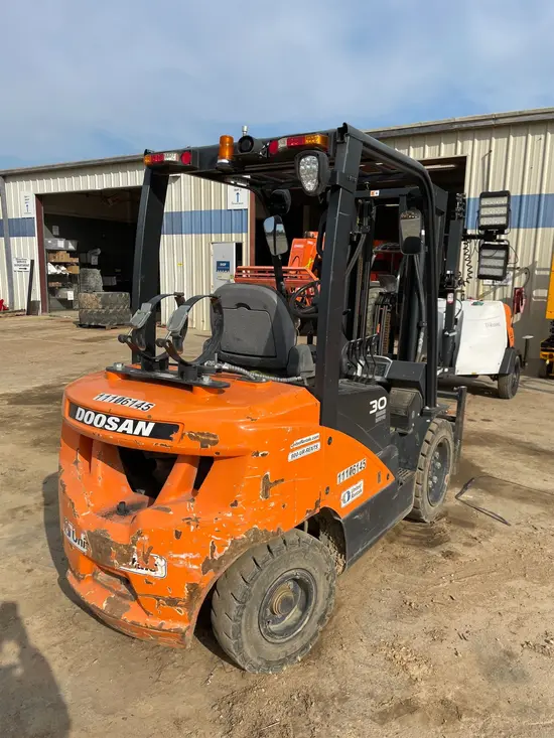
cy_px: 369
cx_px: 277
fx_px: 555
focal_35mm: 26
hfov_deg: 53.1
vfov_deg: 67.3
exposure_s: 1/3731
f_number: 1.6
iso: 32
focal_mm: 4.2
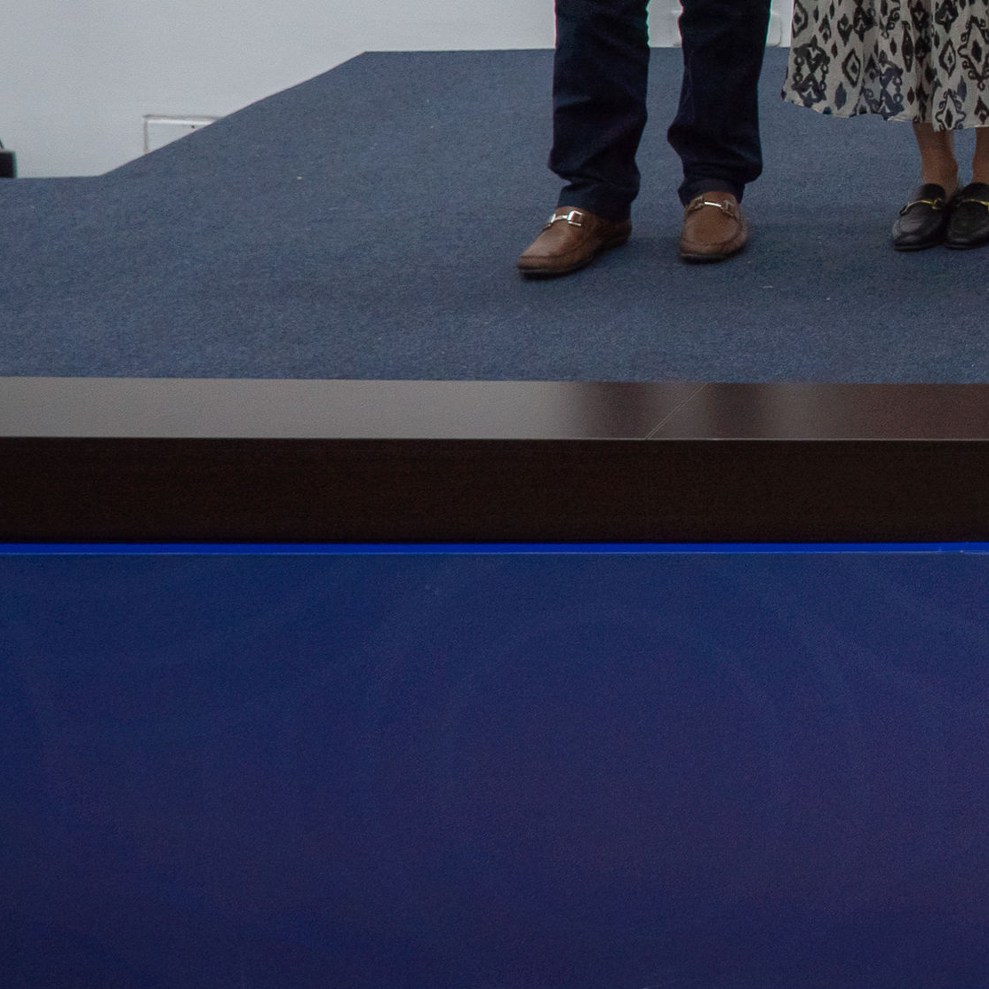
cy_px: -71
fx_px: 2748
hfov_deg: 17.9
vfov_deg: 19.6
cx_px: 1553
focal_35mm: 85
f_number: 4
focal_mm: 18
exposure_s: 1/125
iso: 500
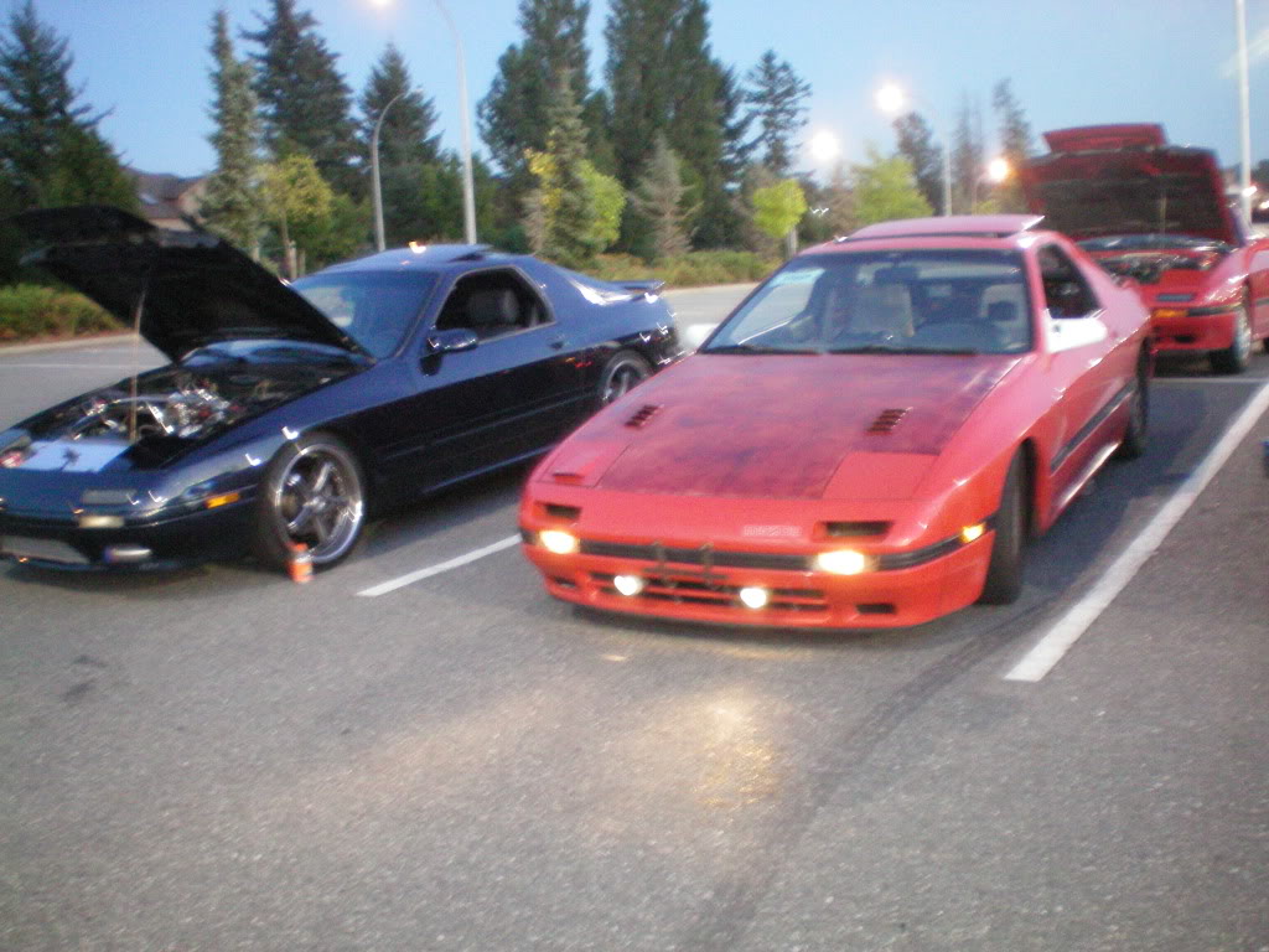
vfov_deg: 37.7
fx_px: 1393
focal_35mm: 38
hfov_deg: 49.0
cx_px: 634
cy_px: 476
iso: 400
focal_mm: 6.3
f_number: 3.1
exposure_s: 1/2.5
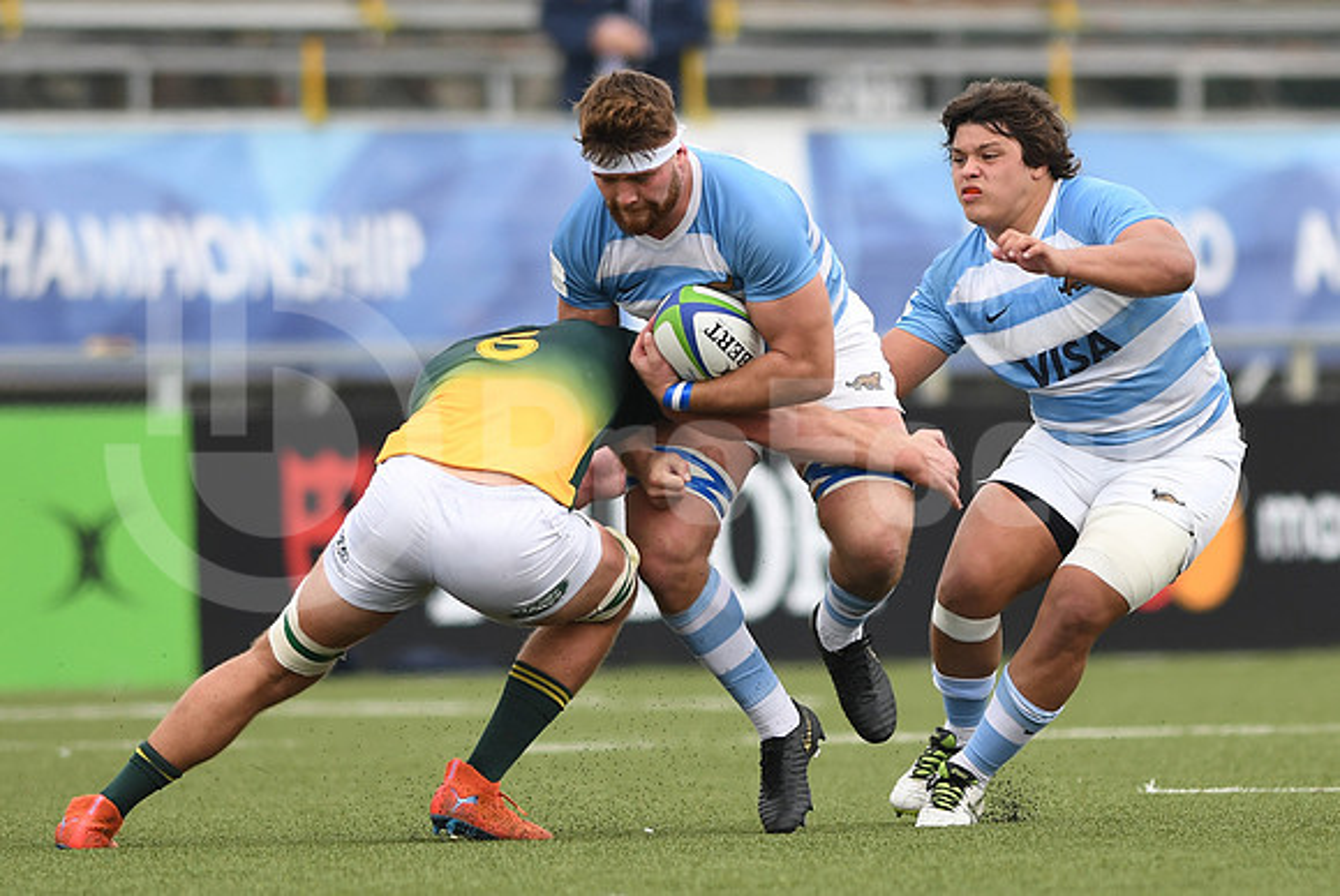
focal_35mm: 450
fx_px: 16766
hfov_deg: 4.6
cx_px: 670
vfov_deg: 3.1
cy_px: 448
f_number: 2.8
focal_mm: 300
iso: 320
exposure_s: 1/1250
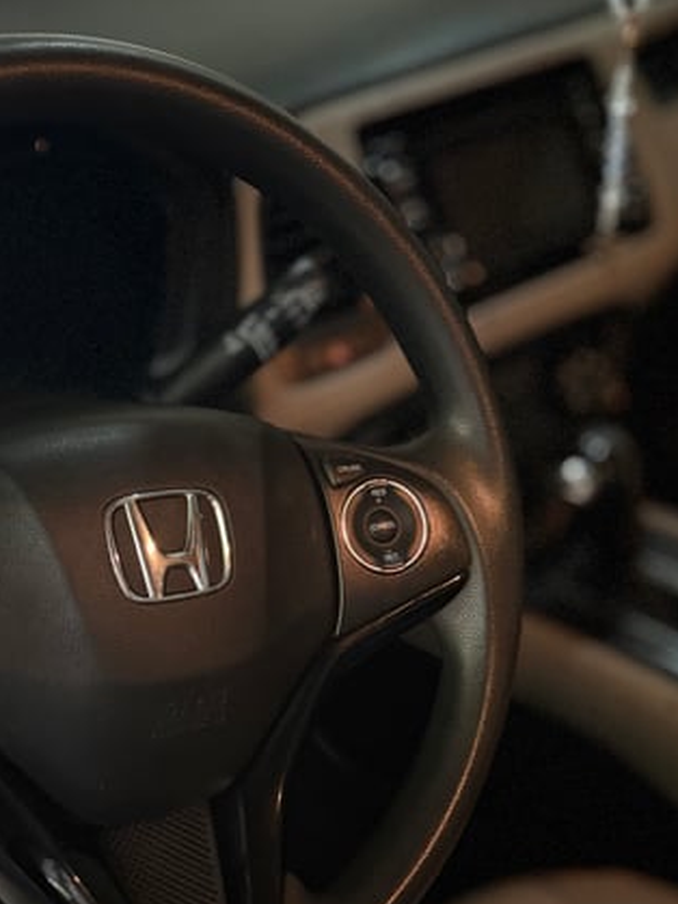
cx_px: 374
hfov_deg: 32.8
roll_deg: +3.1
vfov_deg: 42.9
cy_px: 496
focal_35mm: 44
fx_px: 1150
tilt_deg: -34.7
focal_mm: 6.76
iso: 2000
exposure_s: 1/15
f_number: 1.78
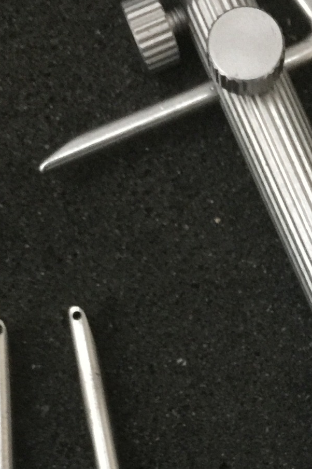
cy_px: 476
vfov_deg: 22.0
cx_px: 279
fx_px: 1158
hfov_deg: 15.2
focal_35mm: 89
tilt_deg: -86.2
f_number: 2.2
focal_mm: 4.15
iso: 200
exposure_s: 1/8
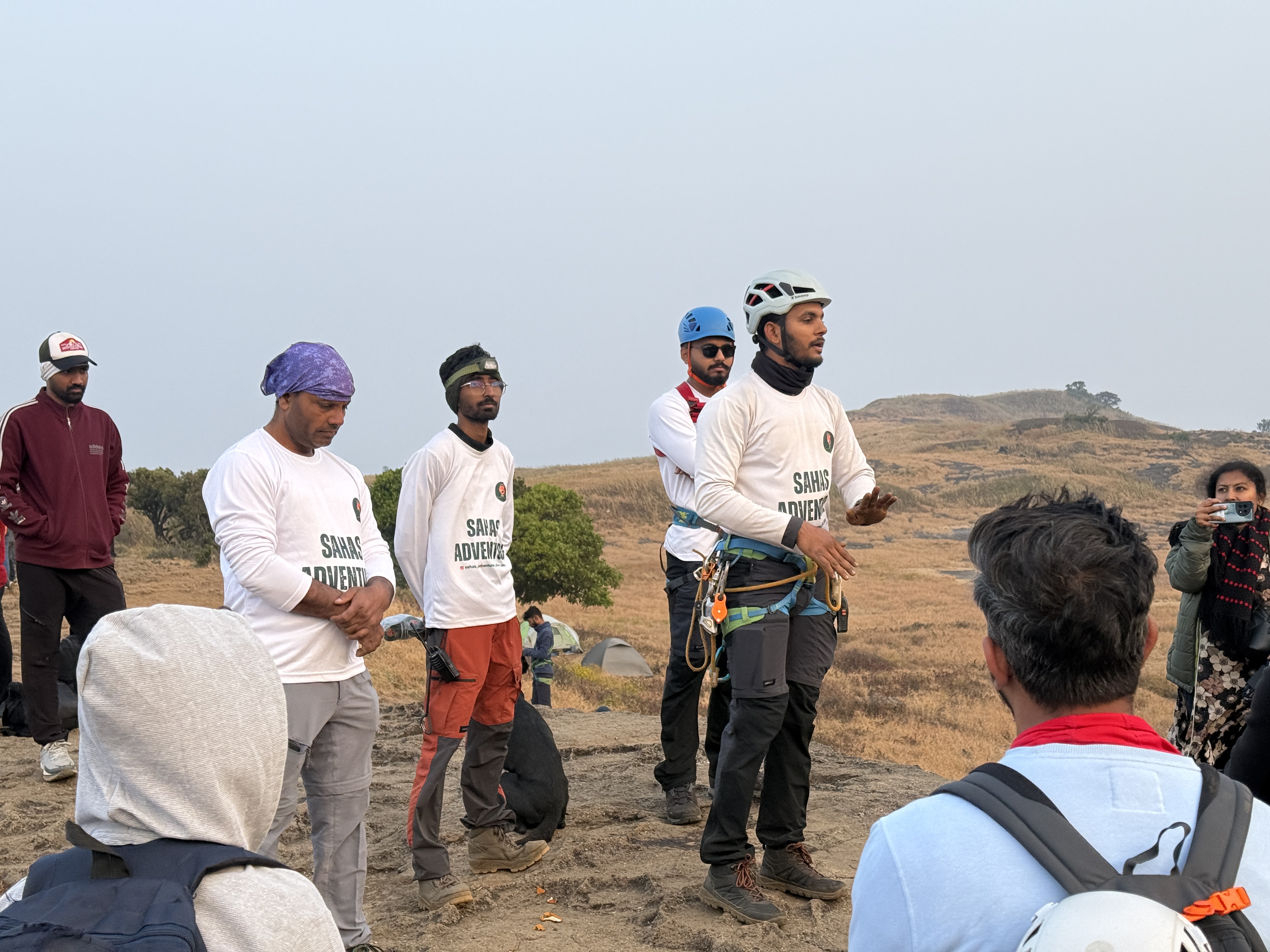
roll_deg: +2.4
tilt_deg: -0.6
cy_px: 476
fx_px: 1761
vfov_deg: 30.3
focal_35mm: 48
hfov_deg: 39.7
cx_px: 635
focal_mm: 6.76
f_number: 1.78
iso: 64
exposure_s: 1/578
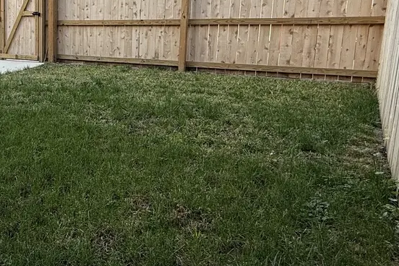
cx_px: 28
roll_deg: +0.8
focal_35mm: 38
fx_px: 421
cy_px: 103
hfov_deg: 45.2
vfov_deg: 34.9
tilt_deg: -10.5
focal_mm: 2.22
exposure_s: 1/176
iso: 64
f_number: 2.2
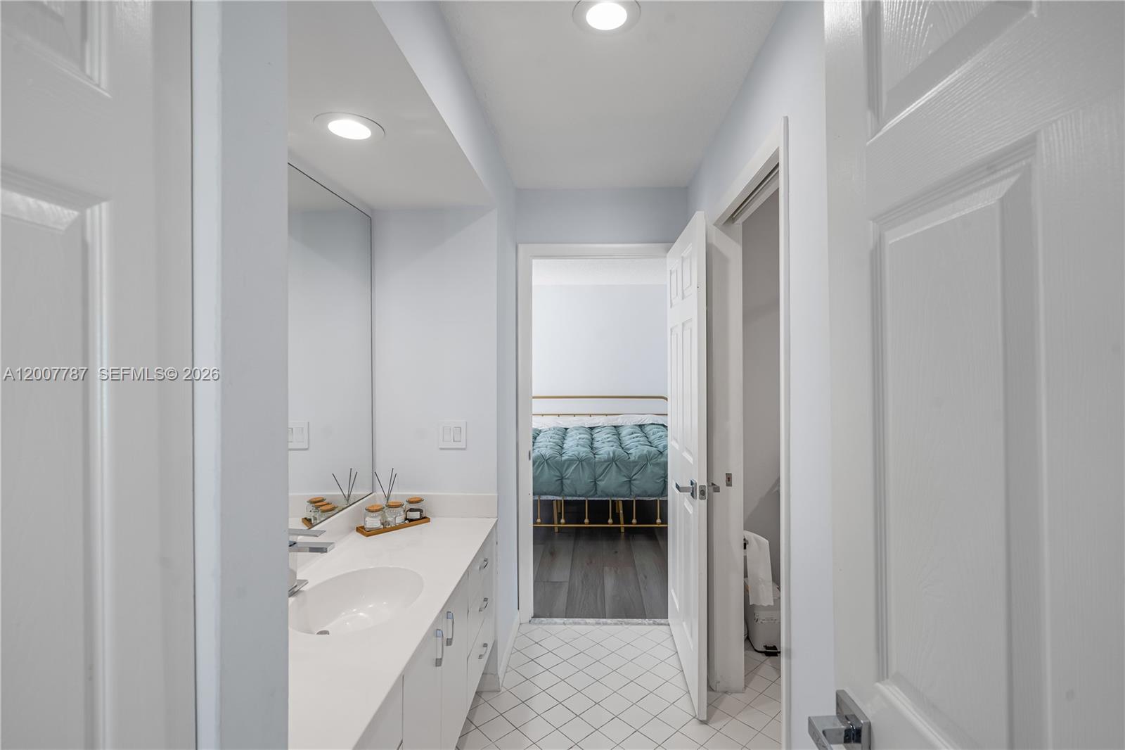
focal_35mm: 16
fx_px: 500
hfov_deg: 96.7
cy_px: 375
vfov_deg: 73.7
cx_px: 562
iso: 100
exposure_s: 1/20
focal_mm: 16
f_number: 8
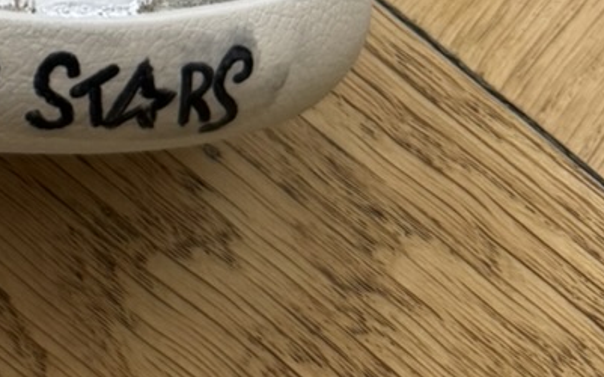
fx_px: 2138
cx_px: -352
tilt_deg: -66.4
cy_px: -585
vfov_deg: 8.9
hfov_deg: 14.7
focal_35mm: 130
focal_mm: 6.76
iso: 160
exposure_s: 1/121
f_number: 1.78
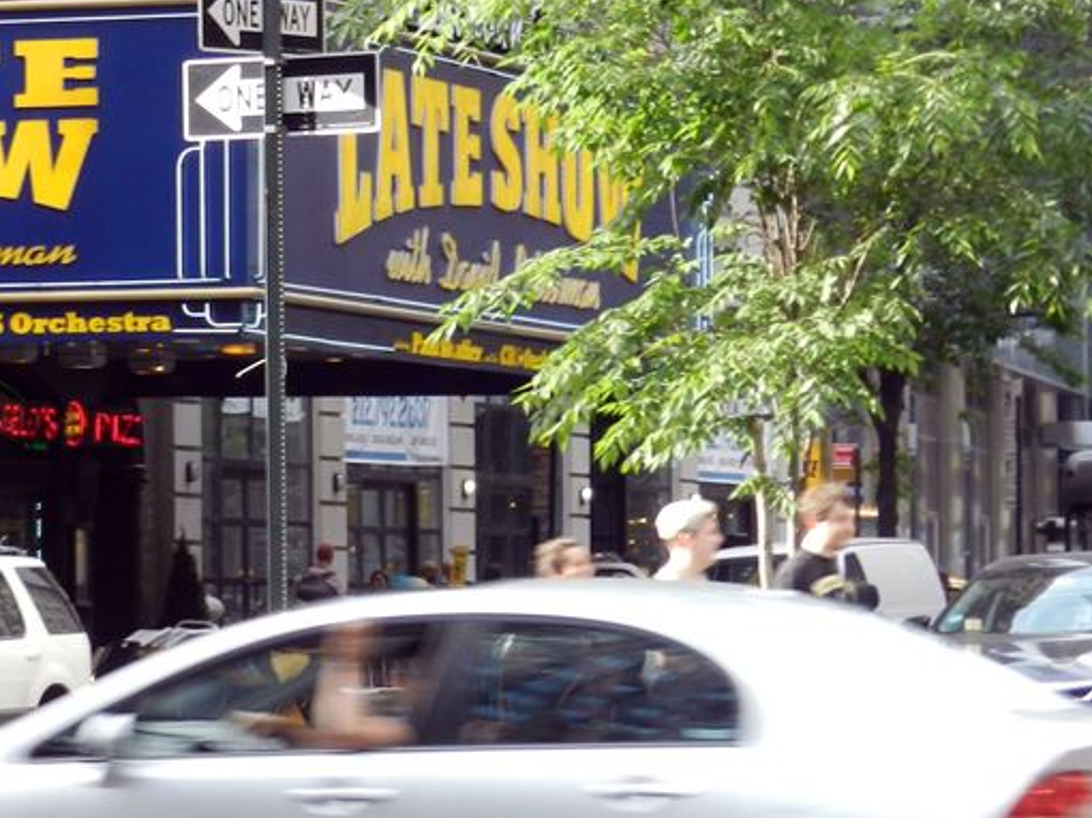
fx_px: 7284
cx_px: 165
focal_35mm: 231
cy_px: 289
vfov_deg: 6.4
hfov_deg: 8.6
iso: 160
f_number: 4.8
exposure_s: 1/50
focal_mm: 20.5
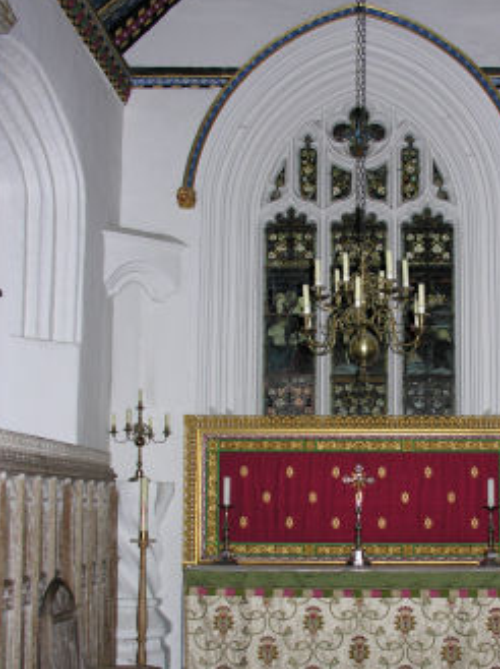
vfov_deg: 38.7
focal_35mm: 49
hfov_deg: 29.4
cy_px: 411
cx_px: 342
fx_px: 946
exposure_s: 1/60.1
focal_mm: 8.9
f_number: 2.8
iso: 110
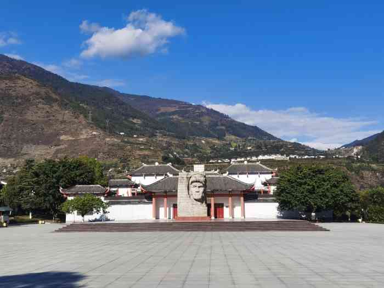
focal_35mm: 43
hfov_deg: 43.9
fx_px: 477
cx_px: 192
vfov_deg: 33.6
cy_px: 144
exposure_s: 1/10000
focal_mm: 5.56
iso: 50
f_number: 1.6
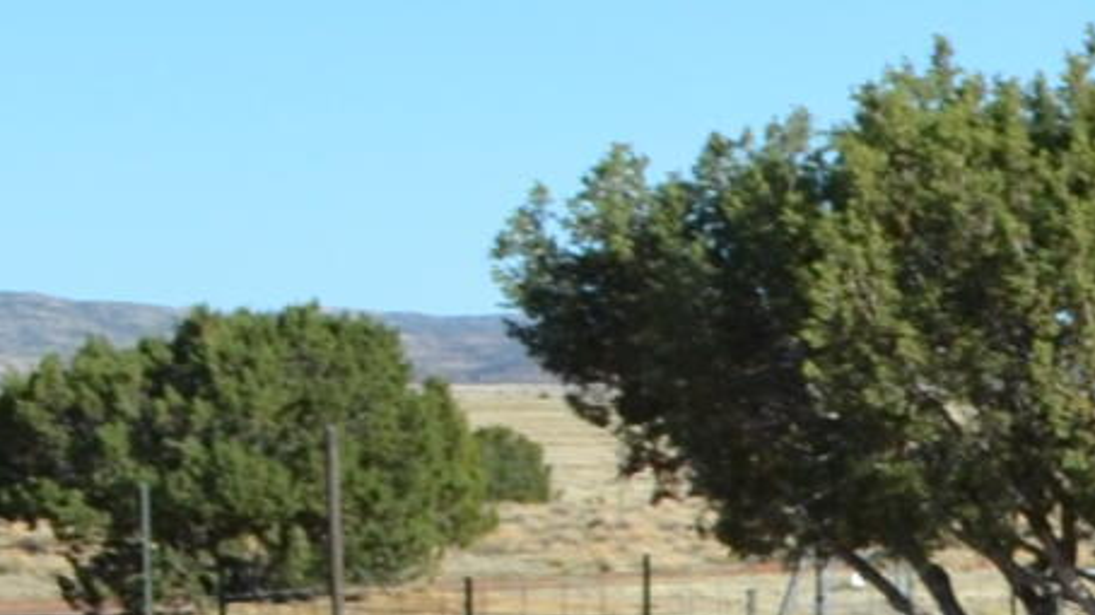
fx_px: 5428
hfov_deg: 9.5
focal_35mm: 187
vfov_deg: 6.5
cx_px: 3037
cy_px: 306
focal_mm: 18
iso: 100
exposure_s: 1/250
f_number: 7.1
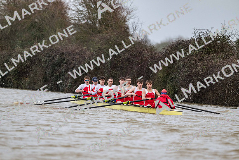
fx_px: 2656
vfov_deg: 3.4
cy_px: 80
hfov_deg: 5.2
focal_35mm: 400
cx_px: 120
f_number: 4.5
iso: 1800
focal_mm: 400
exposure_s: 1/1600
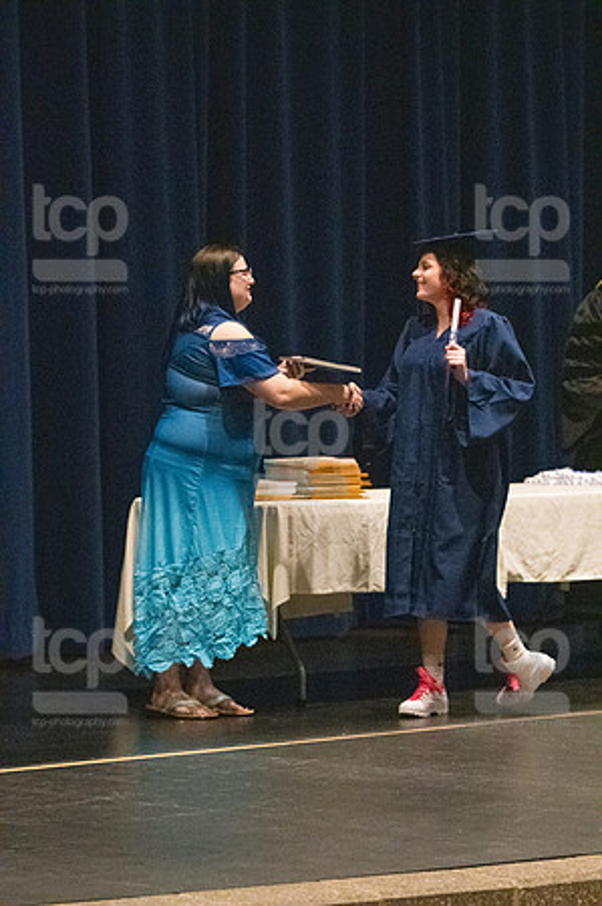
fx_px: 4148
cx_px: 301
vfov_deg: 12.5
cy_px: 453
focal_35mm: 165
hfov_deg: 8.3
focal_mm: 110
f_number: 3.2
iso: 10000
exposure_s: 1/400
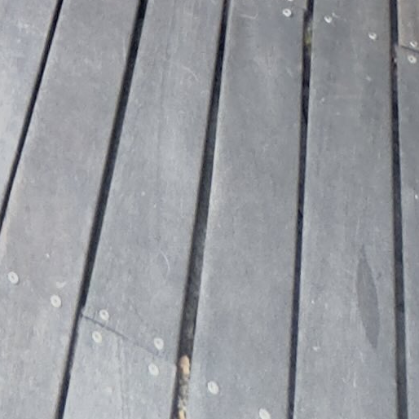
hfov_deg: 14.8
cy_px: -1062
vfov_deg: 9.5
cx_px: -413
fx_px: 1328
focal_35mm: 97
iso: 40
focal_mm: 2.22
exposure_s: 1/140
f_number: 2.2
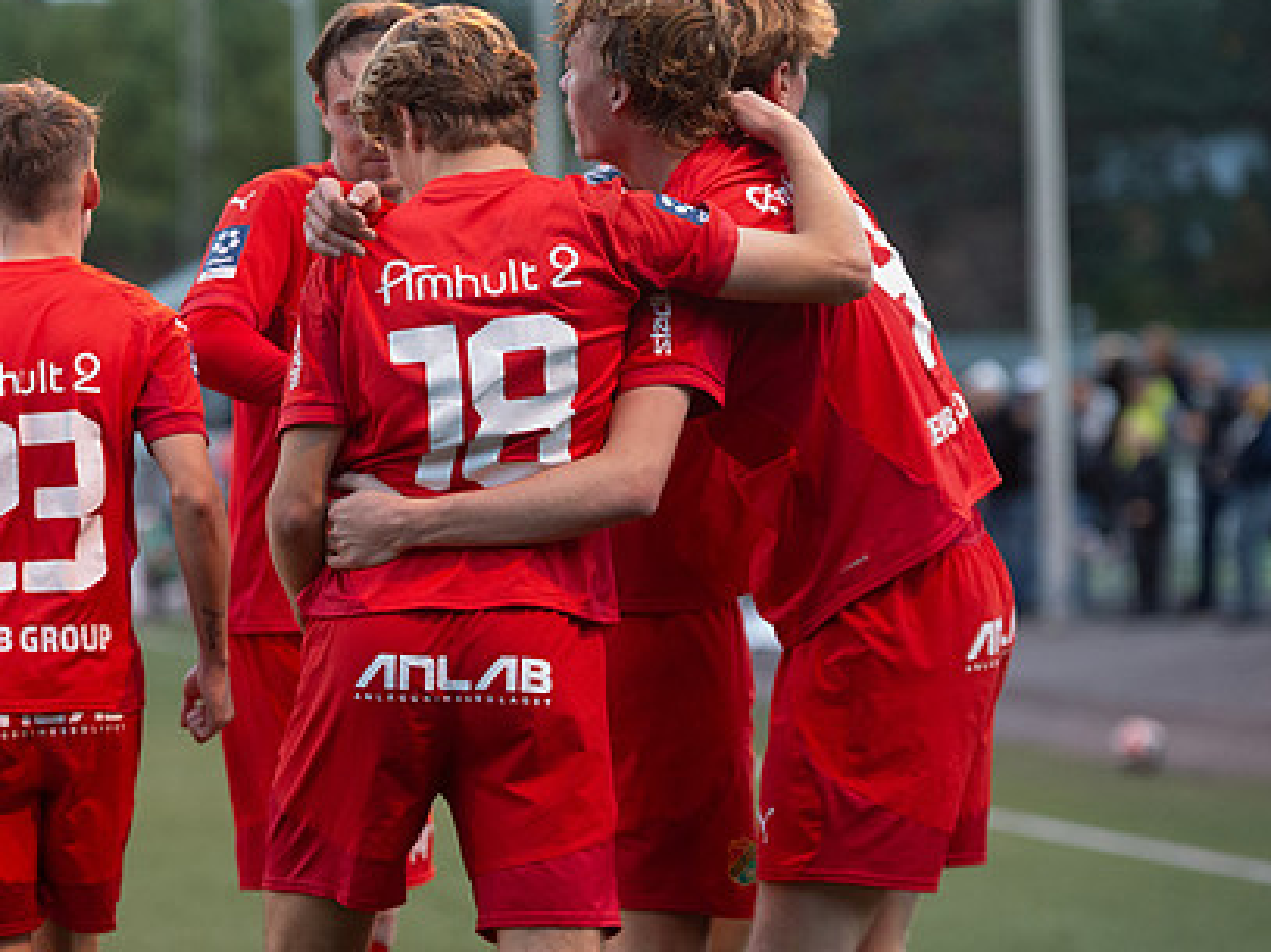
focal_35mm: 178
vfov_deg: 8.3
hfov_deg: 11.1
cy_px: 481
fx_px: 6534
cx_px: 381
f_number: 4
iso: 7200
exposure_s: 1/400
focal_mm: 130
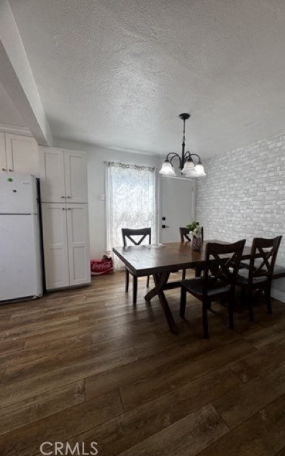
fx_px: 186
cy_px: 228
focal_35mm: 15
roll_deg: -1.9
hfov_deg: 74.2
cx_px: 168
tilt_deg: -2.9
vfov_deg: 101.4
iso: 50
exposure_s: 1/120
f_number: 2.2
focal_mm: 2.22
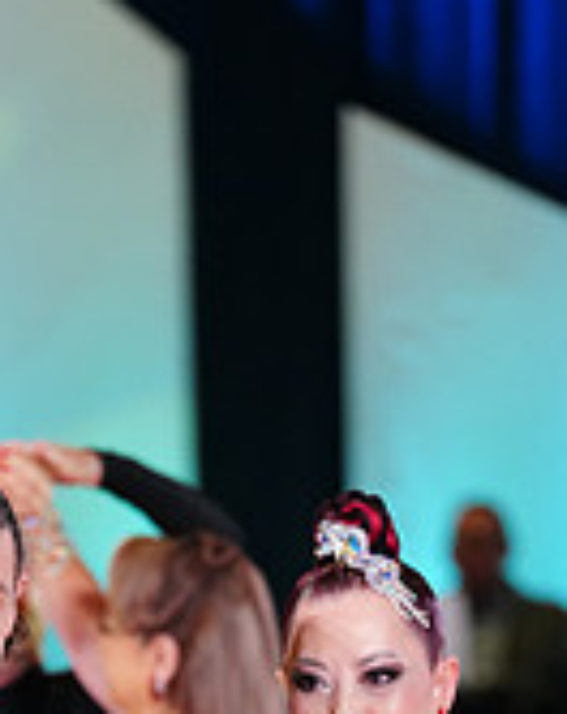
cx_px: 127
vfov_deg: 4.4
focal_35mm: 434
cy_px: 1243
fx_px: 9137
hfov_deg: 3.6
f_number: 2.8
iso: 2000
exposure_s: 1/400
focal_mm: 132
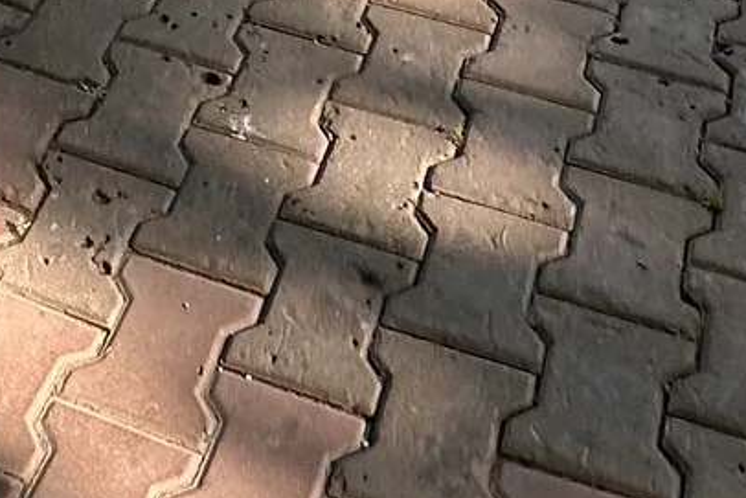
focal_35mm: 86
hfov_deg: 22.9
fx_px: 1783
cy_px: -972
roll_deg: -0.2
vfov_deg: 10.9
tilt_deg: -5.0
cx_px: 33
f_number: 2.2
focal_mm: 2.22
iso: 40
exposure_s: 1/243
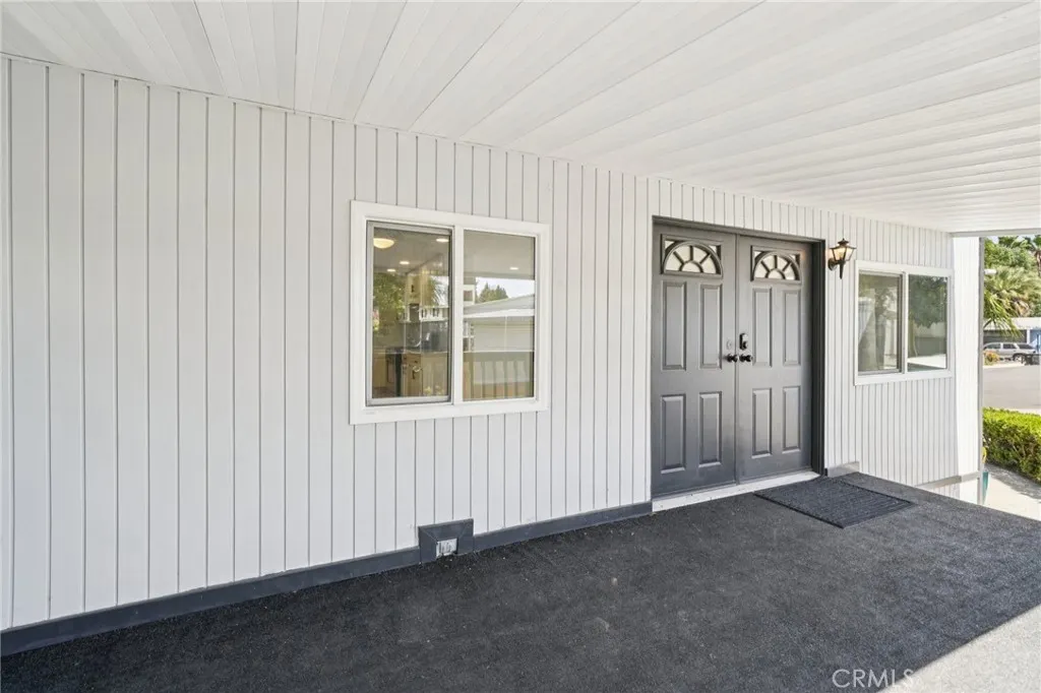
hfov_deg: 100.4
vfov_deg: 77.3
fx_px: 434
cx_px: 520
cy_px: 346
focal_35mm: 15
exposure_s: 1/30
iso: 125
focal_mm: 15
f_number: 8
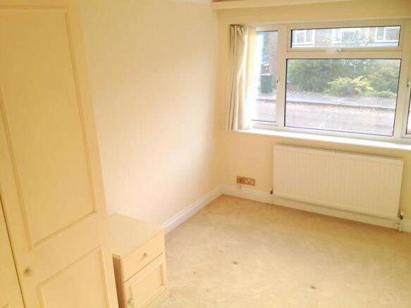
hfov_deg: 52.6
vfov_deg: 40.7
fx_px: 415
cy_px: 154
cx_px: 206
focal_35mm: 35
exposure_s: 1/153
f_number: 2.4
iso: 50
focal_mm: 4.28
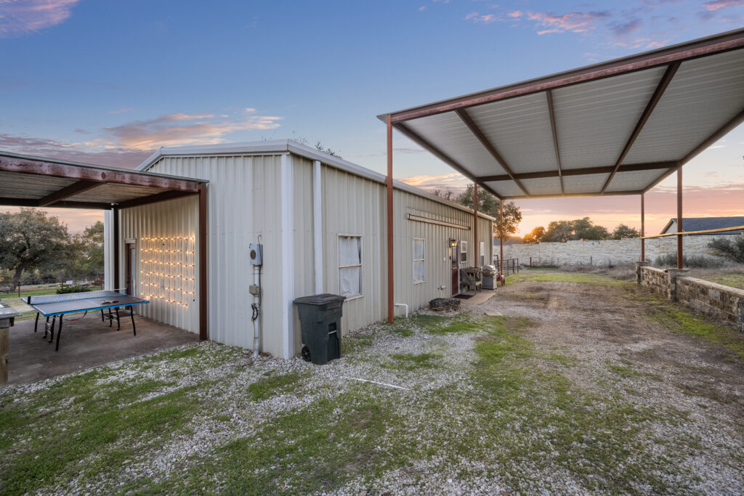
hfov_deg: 104.2
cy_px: 248
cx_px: 372
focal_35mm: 14
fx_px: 289
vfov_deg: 81.2
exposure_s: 1/80
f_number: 7.1
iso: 400
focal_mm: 14
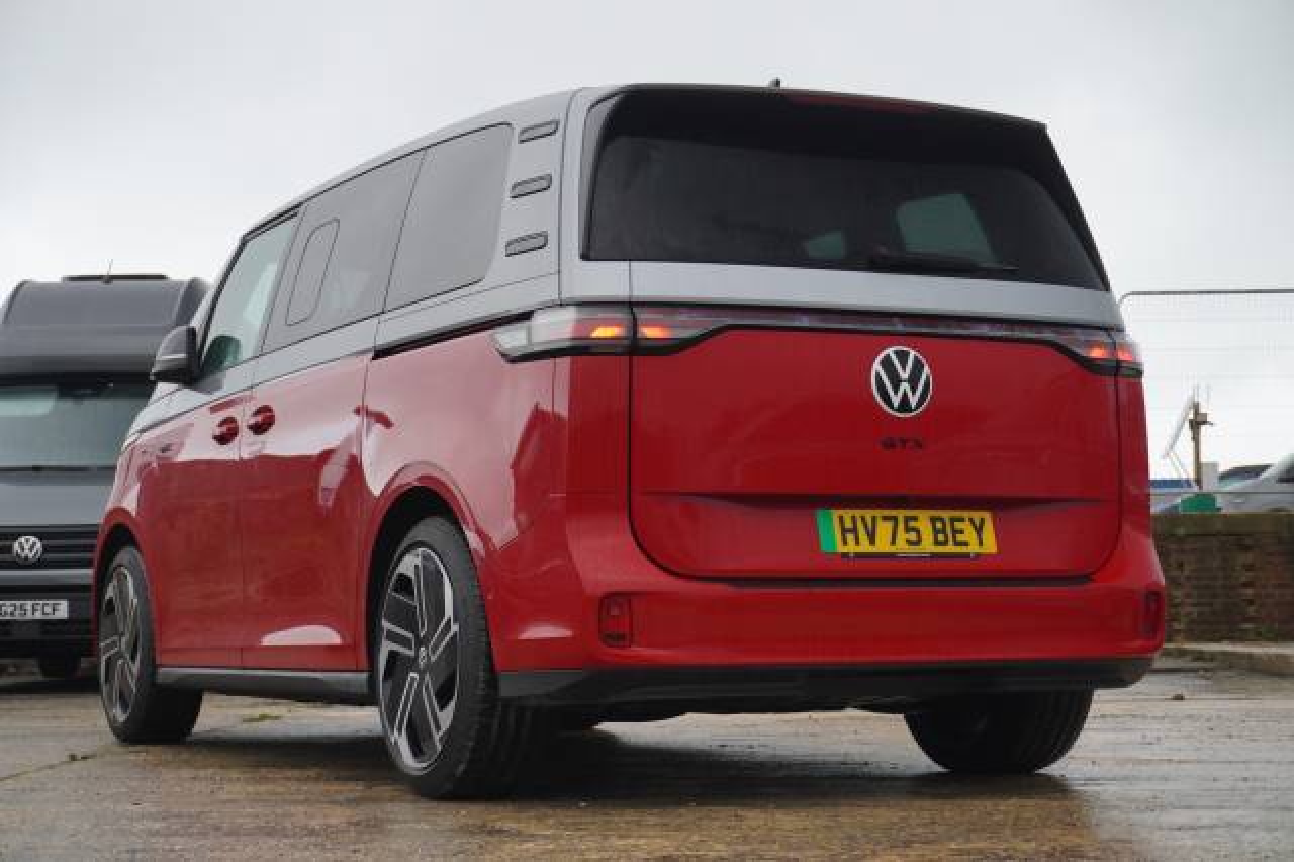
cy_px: 431
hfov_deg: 29.9
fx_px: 2425
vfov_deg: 20.1
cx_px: 647
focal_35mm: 68
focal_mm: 45
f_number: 5.6
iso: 800
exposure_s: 1/90
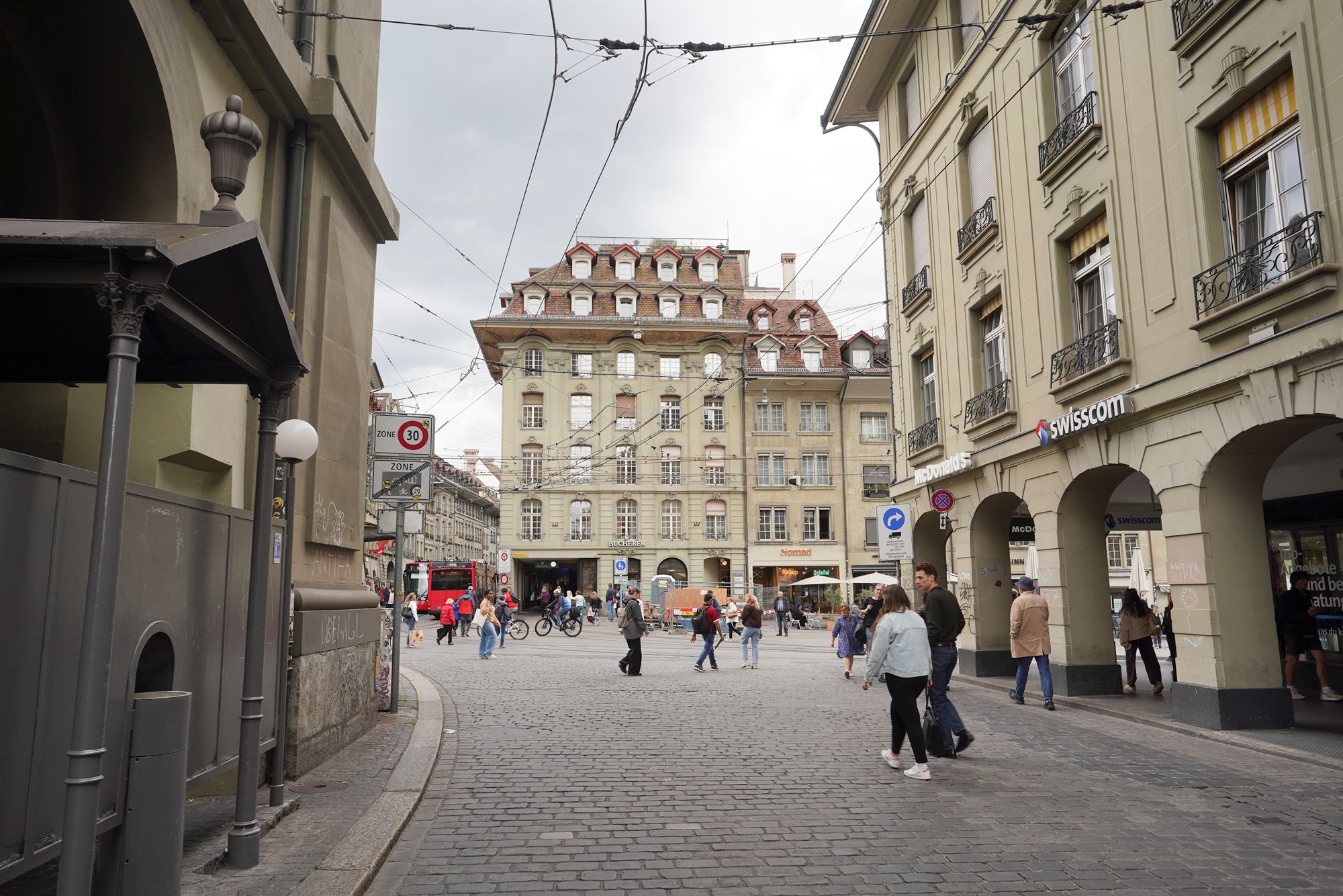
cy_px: 448
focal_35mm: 24
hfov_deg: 73.7
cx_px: 672
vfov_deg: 53.1
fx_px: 895
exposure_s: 1/100
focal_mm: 24
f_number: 7.1
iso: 100
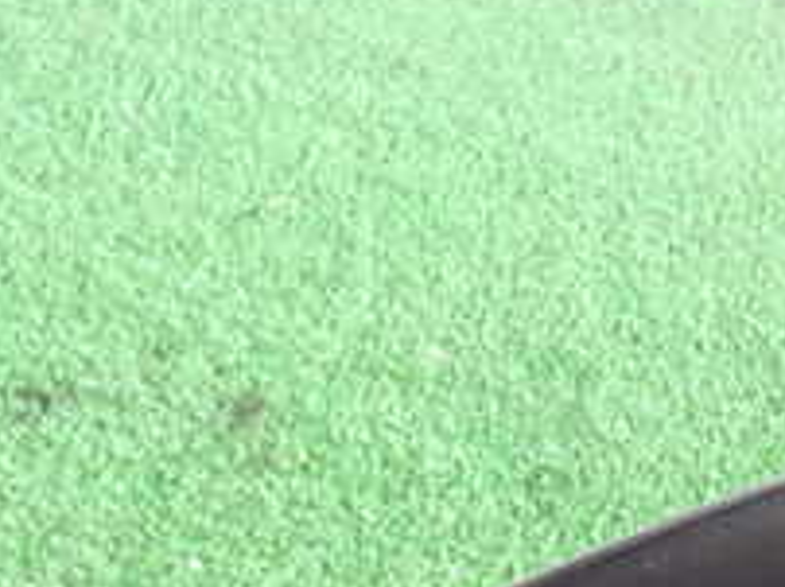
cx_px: 808
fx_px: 2763
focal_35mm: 122
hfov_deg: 15.8
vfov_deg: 11.8
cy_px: 727
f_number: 2.8
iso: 250
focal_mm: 7.31
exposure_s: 1/40
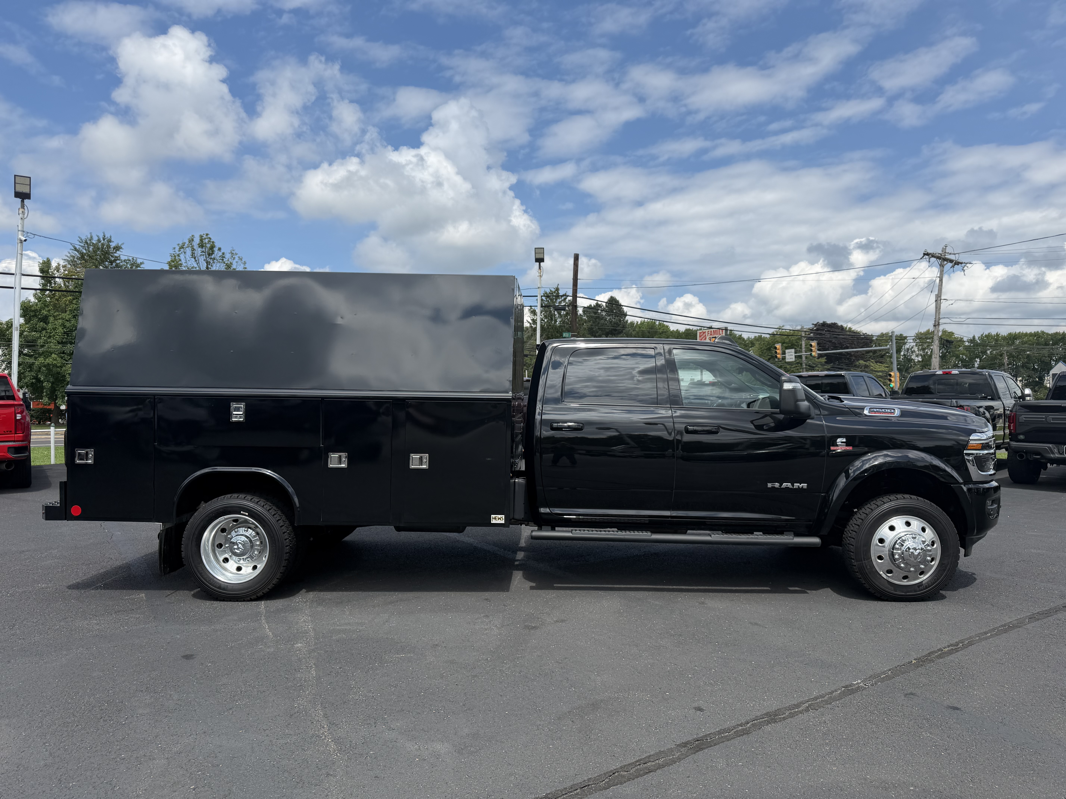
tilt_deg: -0.3
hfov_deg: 71.6
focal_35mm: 24
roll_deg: -0.1
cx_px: 533
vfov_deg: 56.8
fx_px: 739
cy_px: 400
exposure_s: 1/4975
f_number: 1.78
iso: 80
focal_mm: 6.76
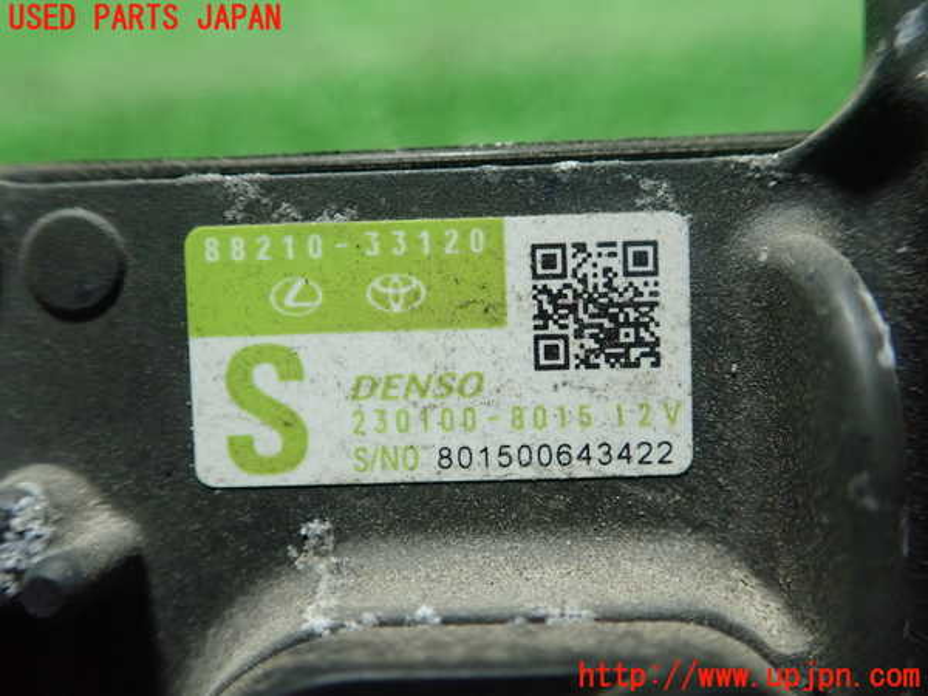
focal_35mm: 30
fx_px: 804
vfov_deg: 46.8
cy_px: 348
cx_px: 464
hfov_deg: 60.0
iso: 500
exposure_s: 1/125
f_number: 2.3
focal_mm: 5.5
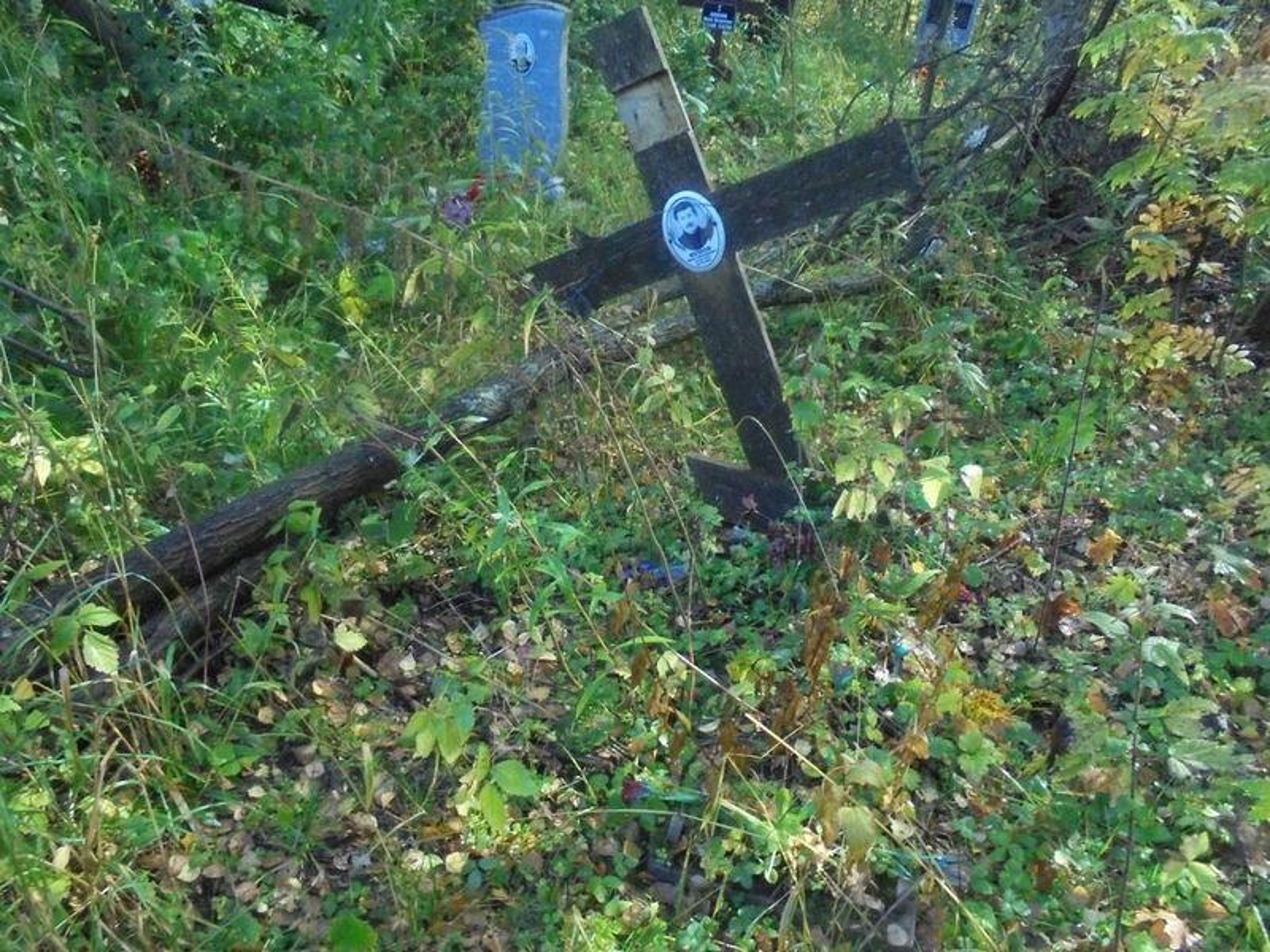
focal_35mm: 26
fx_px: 954
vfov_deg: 53.1
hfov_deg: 67.3
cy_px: 476
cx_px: 635
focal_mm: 4.6
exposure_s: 1/160
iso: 400
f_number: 3.5
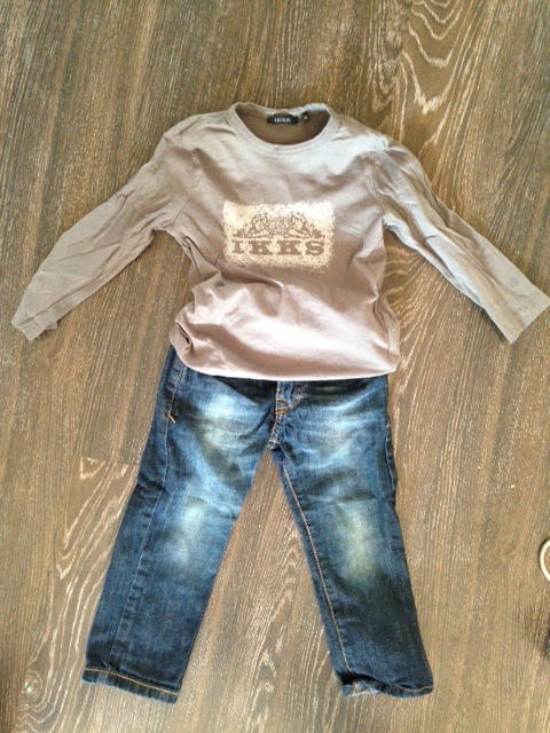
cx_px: 275
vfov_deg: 55.4
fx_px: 699
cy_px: 366
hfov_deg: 42.9
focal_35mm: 33
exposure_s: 1/20
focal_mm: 4.13
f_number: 2.4
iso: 320
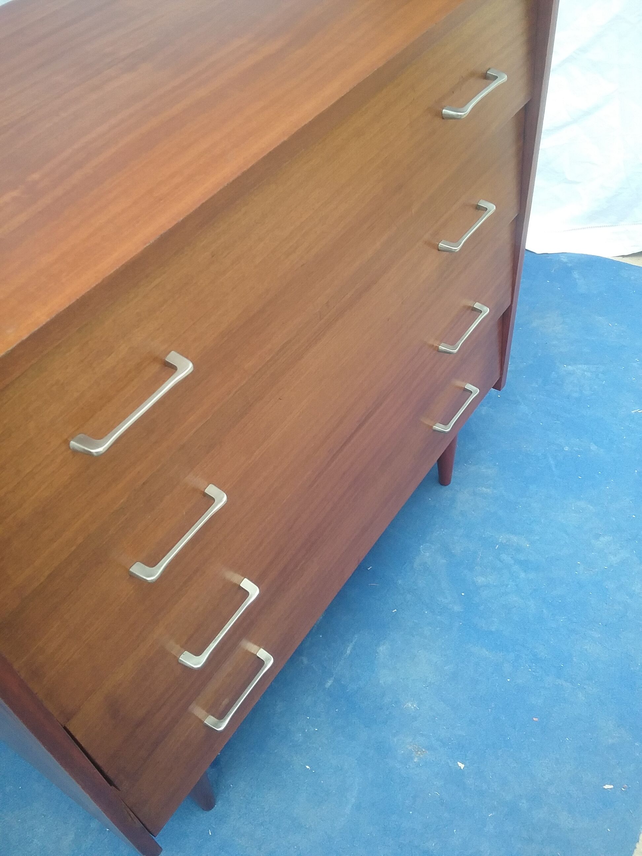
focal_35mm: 31
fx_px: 767
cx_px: 321
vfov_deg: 58.4
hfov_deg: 45.4
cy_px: 428
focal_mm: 3.3
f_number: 2.2
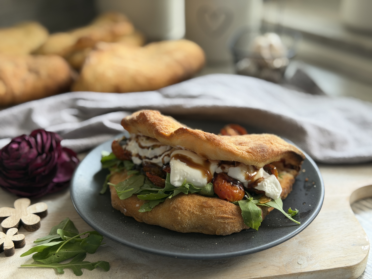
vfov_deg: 30.3
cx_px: 186
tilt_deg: -28.4
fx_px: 516
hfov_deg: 39.7
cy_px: 140
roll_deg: +0.2
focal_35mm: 48
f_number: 1.78
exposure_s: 1/121
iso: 80
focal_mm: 6.76
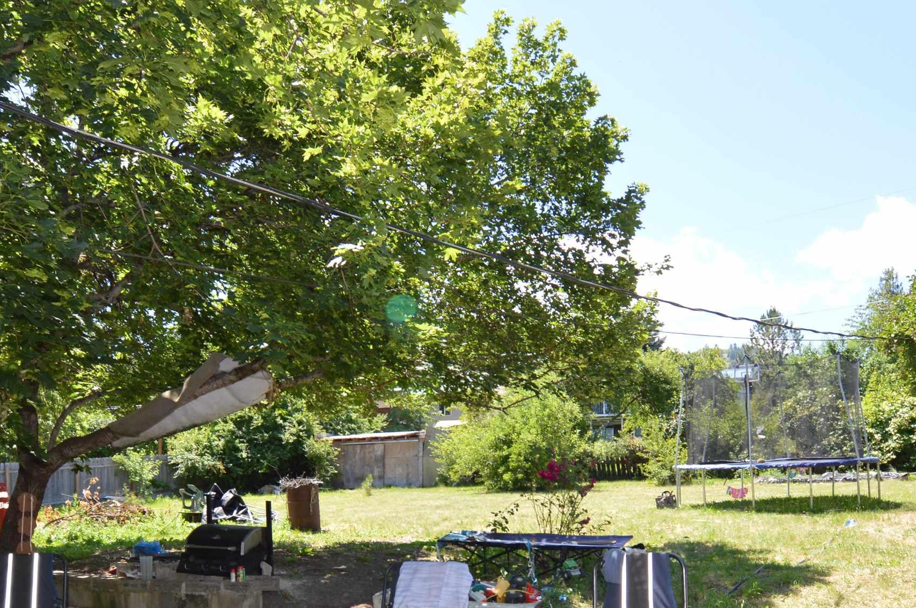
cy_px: 505
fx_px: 686
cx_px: 457
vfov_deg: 44.9
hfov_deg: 67.4
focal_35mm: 27
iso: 250
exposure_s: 1/200
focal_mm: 10
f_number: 8
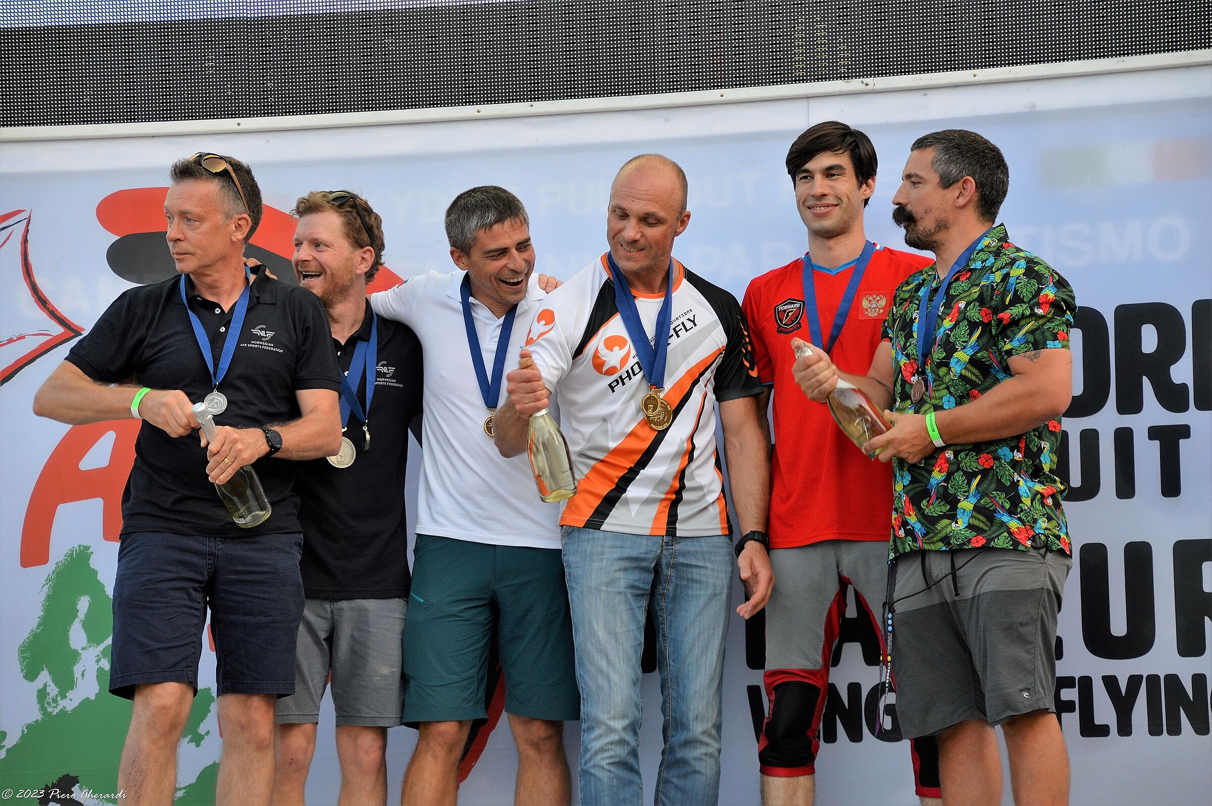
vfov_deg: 9.3
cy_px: 403
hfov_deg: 14.0
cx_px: 606
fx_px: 4945
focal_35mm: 147
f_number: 5.6
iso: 400
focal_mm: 98
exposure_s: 1/100
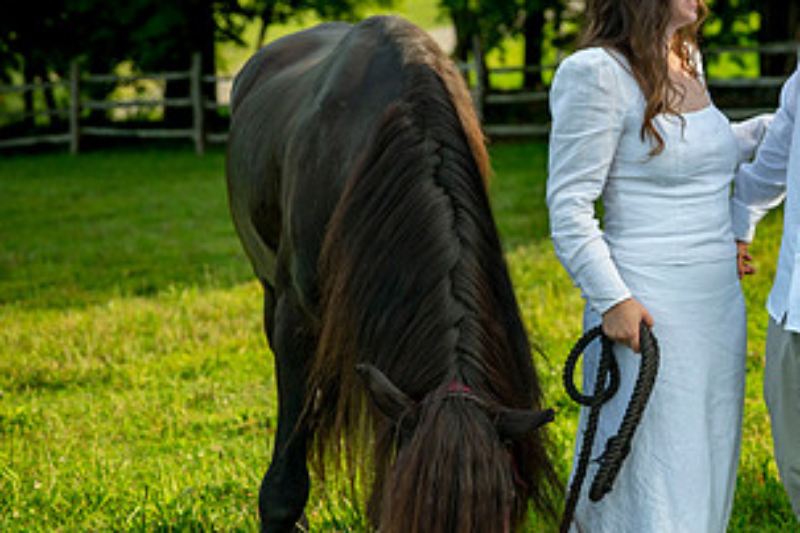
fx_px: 2666
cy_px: 268
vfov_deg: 11.4
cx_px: 701
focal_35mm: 120
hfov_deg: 16.9
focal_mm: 58
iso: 400
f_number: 2.8
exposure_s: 1/2500
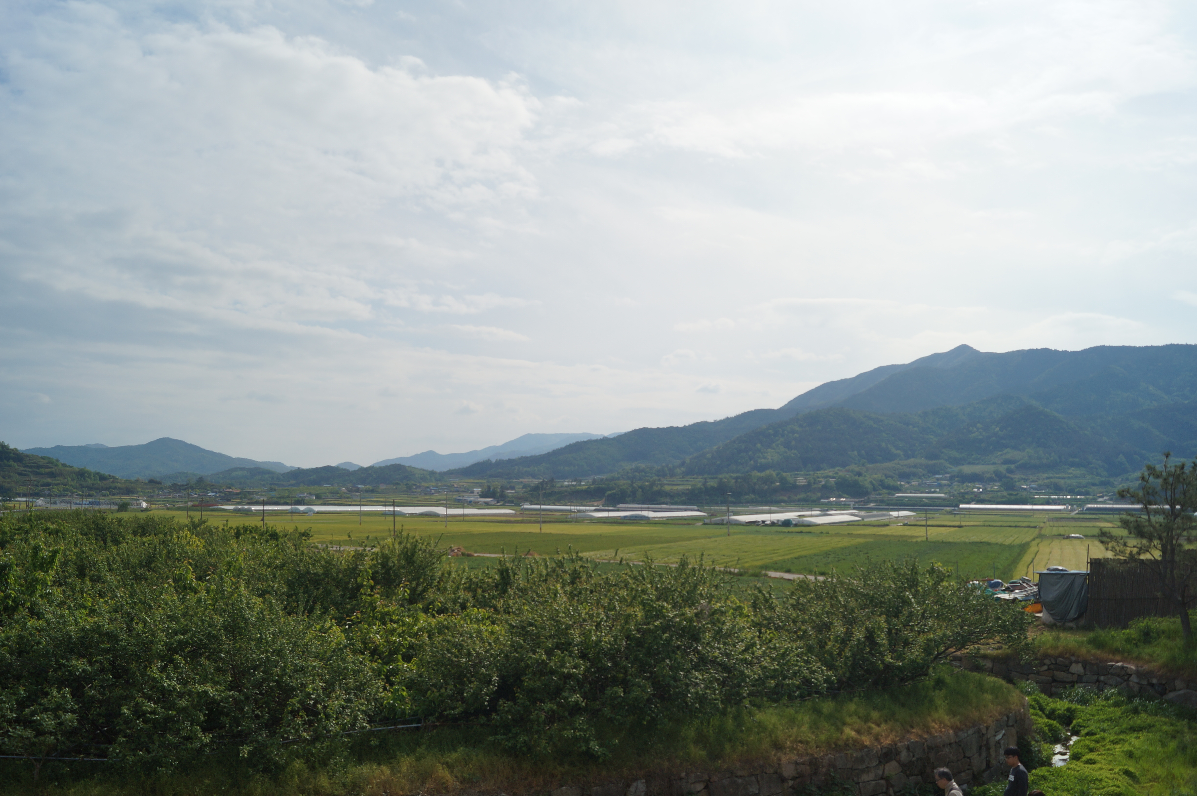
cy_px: 398
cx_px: 598
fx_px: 897
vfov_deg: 47.8
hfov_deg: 67.4
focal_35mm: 27
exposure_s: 1/1000
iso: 100
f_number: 8
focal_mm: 18
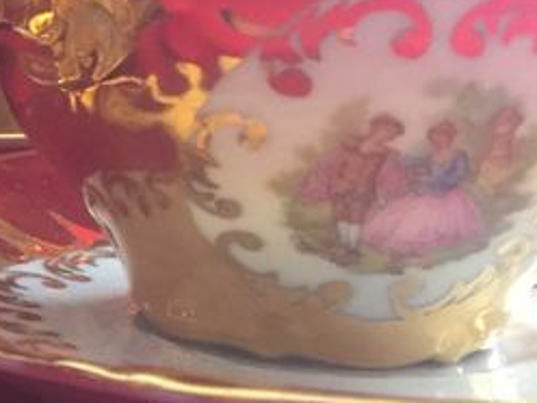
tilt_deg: -10.3
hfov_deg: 15.3
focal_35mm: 117
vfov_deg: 12.7
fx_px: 1815
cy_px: 228
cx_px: -314
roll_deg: -1.0
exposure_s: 1/33
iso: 200
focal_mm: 4.15
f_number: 2.2
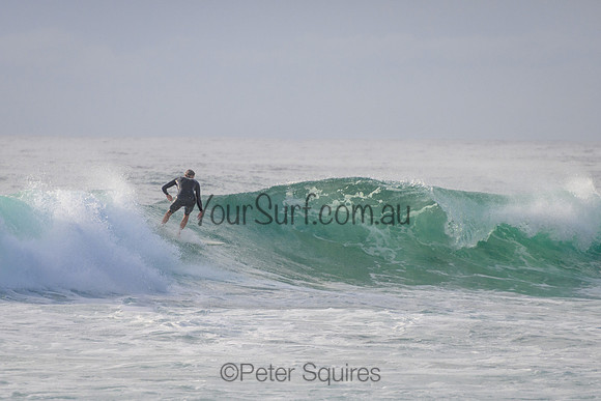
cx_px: 284
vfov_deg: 2.5
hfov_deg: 3.7
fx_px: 9187
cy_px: 167
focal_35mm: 550
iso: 360
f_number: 5.6
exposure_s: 1/2000
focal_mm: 400
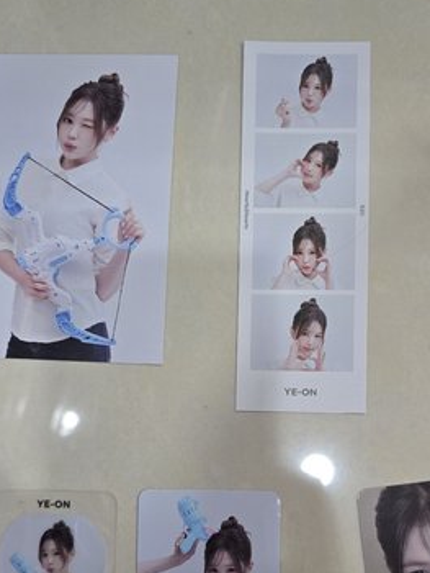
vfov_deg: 51.5
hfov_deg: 40.7
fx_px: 579
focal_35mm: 35
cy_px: 386
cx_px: 234
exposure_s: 1/120
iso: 320
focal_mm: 6.3
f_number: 1.7
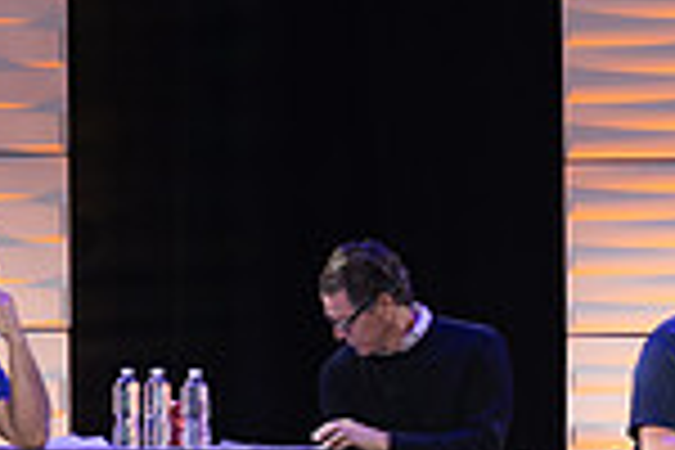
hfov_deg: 3.2
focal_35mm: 644
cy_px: 416
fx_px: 12074
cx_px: 990
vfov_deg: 2.1
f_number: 3.2
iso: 500
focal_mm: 165
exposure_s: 1/250
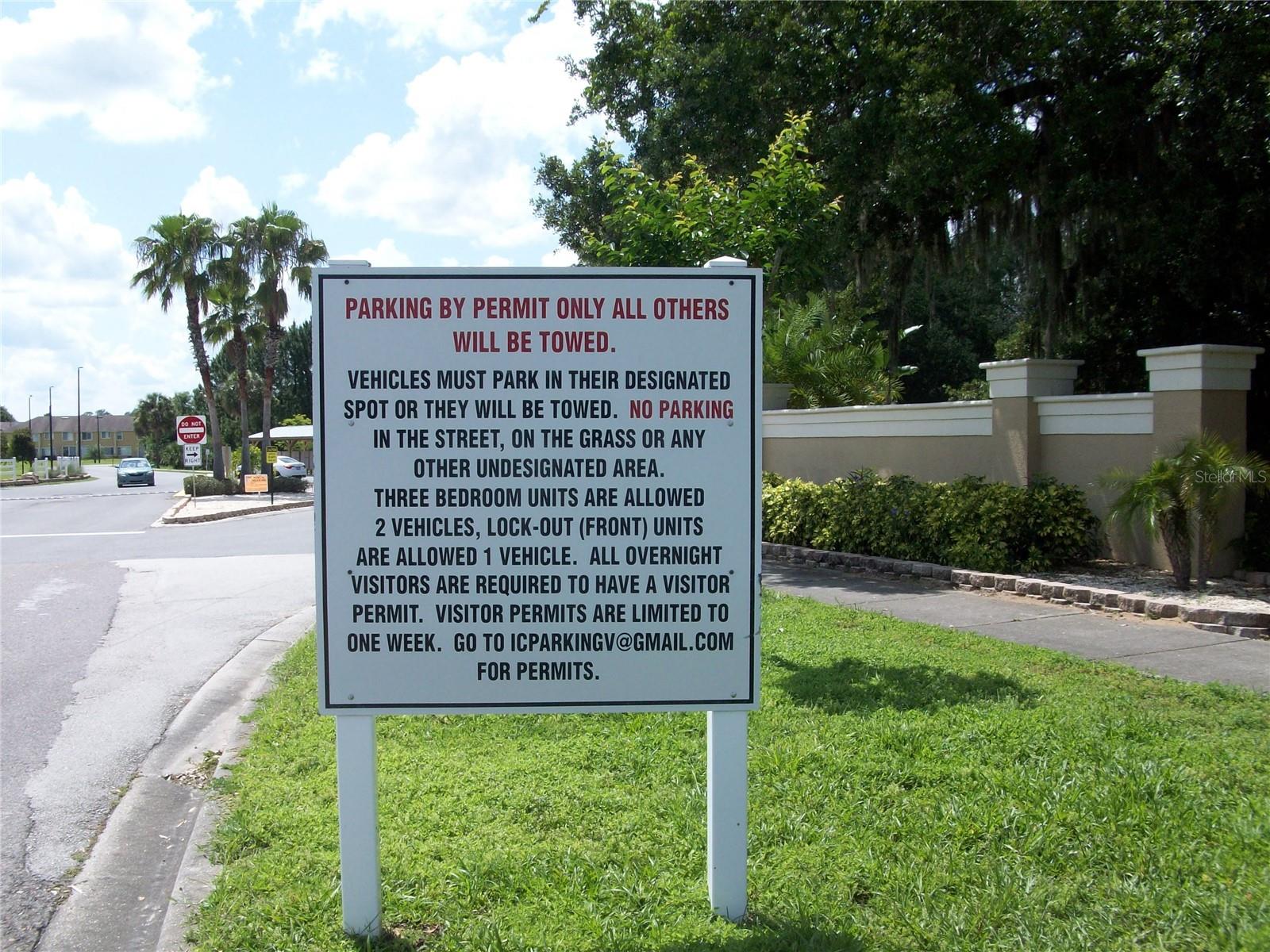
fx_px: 1247
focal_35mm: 34
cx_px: 635
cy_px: 476
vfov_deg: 41.8
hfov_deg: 54.0
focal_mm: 5.7
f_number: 5.5
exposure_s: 1/306
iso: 64
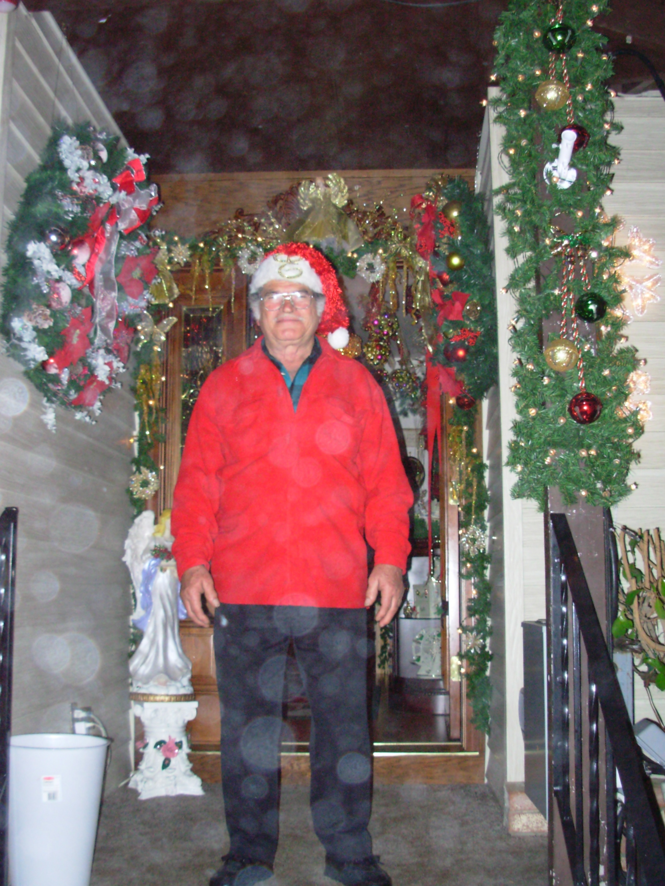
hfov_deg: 37.7
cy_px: 443
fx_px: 973
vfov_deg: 49.0
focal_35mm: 38
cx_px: 332
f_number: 2.9
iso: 168
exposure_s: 1/108
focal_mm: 6.3
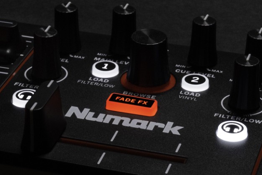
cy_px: 111
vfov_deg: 18.9
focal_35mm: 72
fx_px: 524
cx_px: 127
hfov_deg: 28.1
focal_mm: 39
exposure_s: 1/5
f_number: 18
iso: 2000
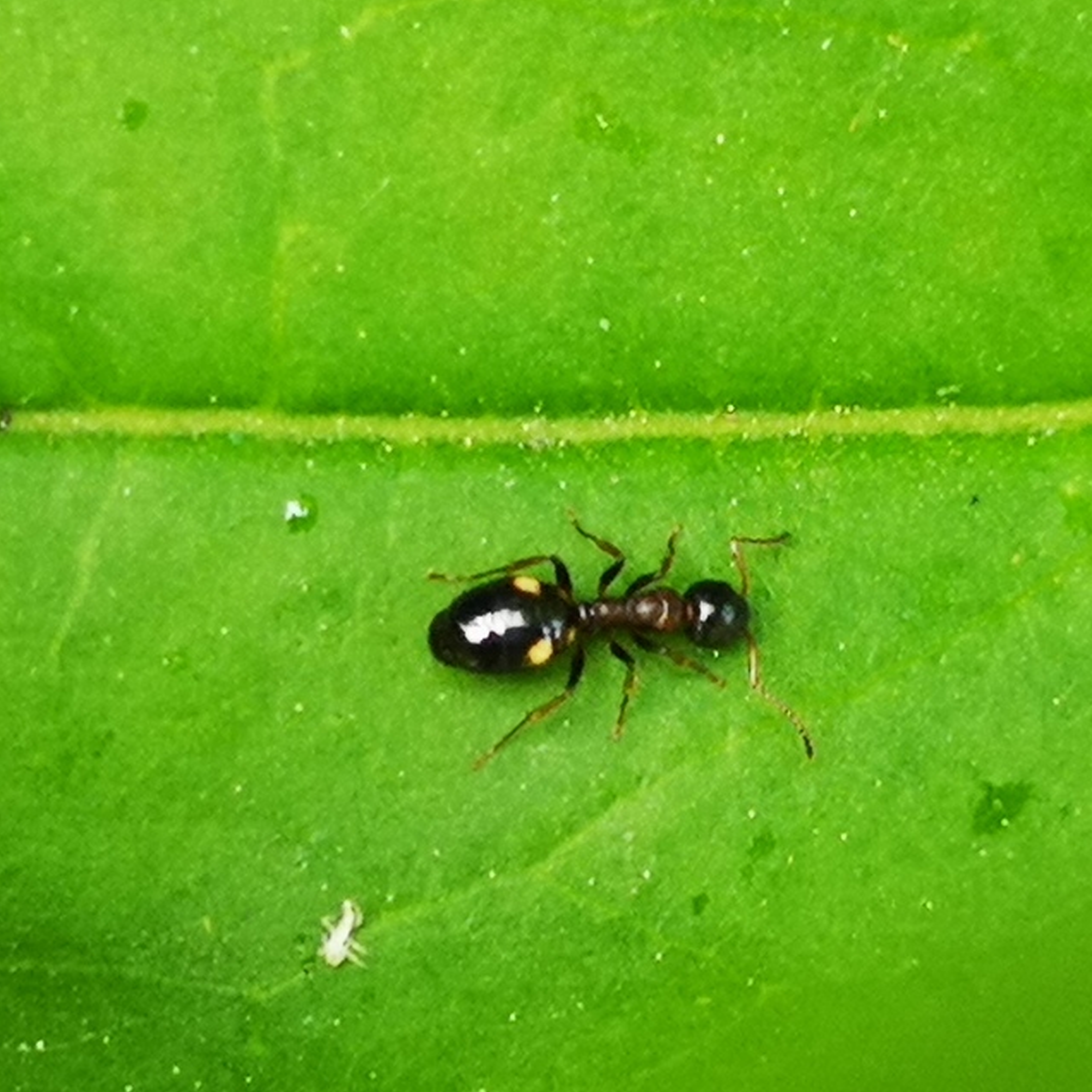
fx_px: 6389
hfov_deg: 9.8
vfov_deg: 9.8
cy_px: 544
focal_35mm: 179
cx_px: 511
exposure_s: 1/100
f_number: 1.8
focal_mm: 3.95
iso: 64
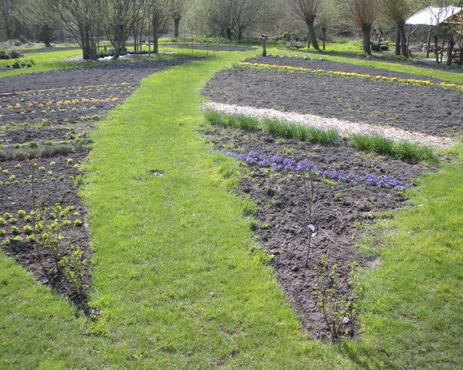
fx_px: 521
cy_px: 187
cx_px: 214
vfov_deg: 39.2
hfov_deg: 47.9
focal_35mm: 38
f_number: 3.5
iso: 64
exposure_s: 1/235
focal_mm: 6.3
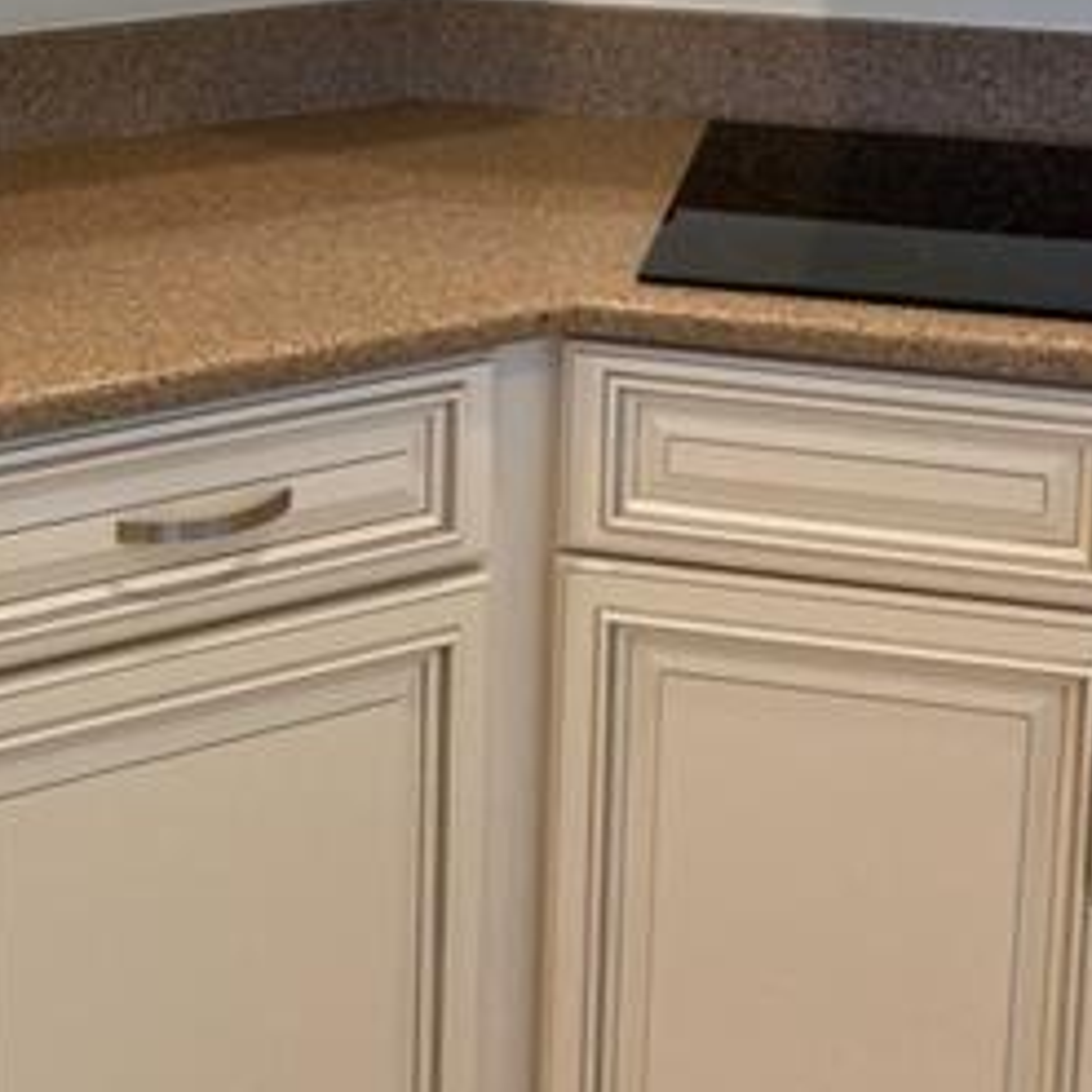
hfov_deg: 22.3
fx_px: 2748
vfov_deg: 21.4
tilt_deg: -7.6
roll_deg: +0.3
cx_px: 301
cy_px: -93
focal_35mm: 77
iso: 64
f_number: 1.8
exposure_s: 1/60
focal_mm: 3.99
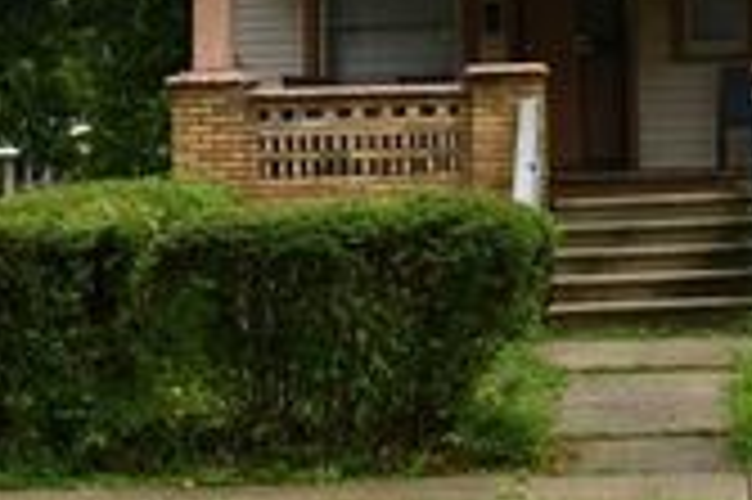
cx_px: 612
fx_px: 2254
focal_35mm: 108
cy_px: -146
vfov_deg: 12.3
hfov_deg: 18.7
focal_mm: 24
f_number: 8
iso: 140
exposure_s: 1/250
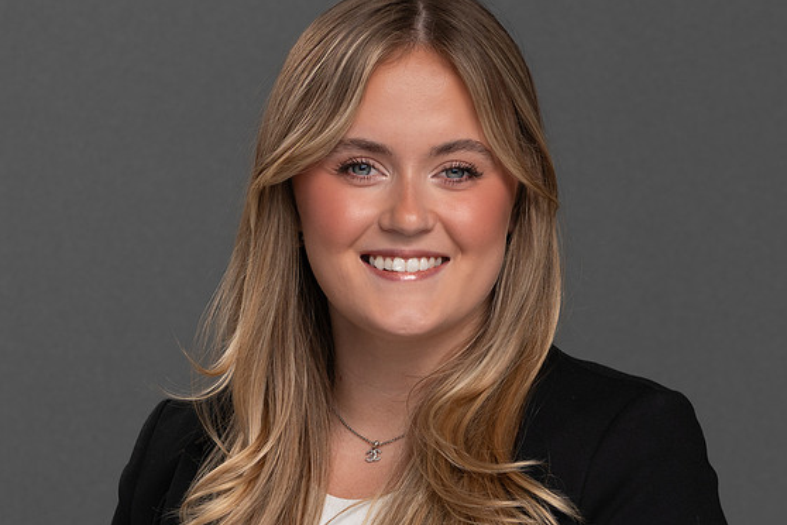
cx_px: 427
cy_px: 371
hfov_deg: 10.7
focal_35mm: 192
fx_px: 4197
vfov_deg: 7.1
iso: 100
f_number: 4.5
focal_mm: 65
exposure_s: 1/160
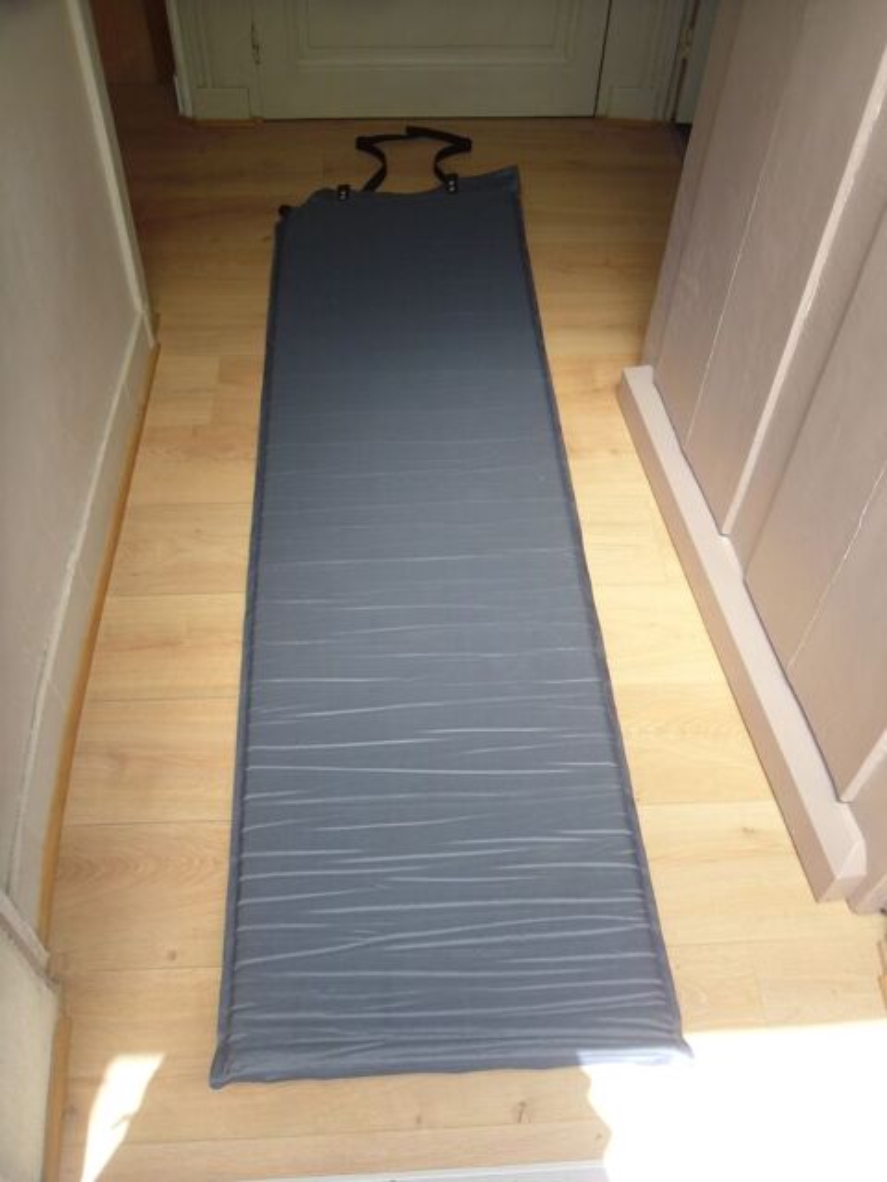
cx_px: 444
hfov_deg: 45.4
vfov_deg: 58.4
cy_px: 591
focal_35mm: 31
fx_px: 1059
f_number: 3.3
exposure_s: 1/122
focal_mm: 5.6
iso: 80
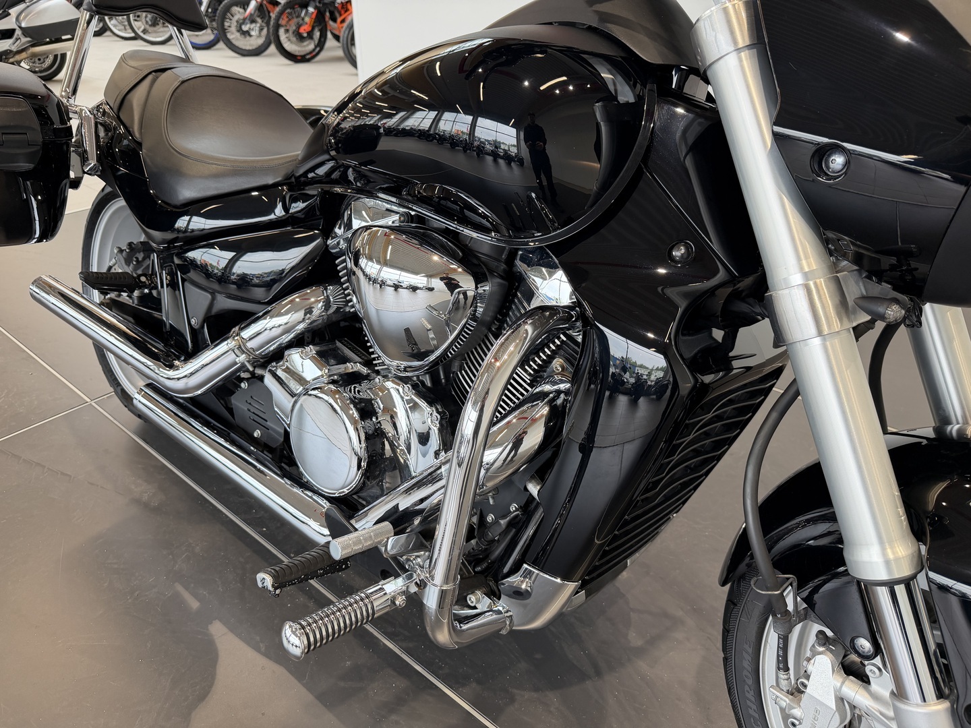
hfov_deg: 71.6
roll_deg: +1.1
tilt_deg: -30.8
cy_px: 364
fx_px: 673
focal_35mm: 24
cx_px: 486
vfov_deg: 56.8
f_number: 1.78
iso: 125
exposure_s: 1/151
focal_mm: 6.76
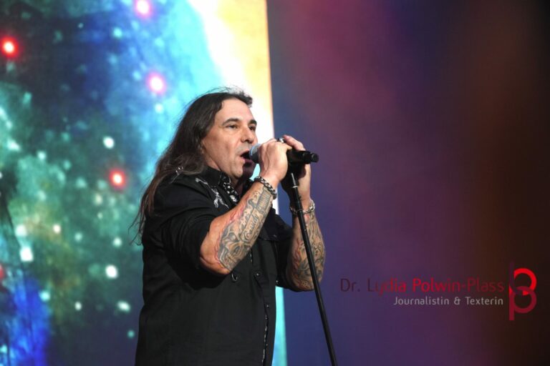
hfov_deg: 12.2
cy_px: 183
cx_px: 275
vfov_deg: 8.2
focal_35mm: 168
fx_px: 2566
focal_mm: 112
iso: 1250
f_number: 5.6
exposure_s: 1/200
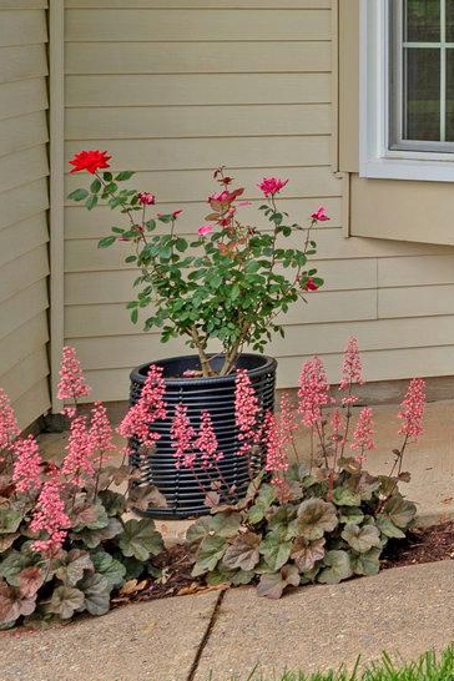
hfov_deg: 11.5
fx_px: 1702
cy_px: 14
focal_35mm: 90
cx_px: 1196
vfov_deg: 21.9
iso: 100
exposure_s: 1/125
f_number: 8
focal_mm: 24
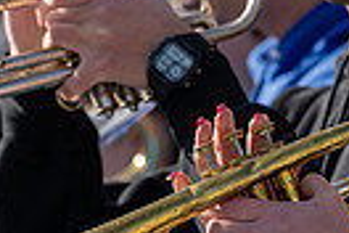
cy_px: 218
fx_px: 7716
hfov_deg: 2.6
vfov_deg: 1.7
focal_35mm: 796
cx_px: 85
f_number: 4
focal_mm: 175
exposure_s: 1/1000
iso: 100
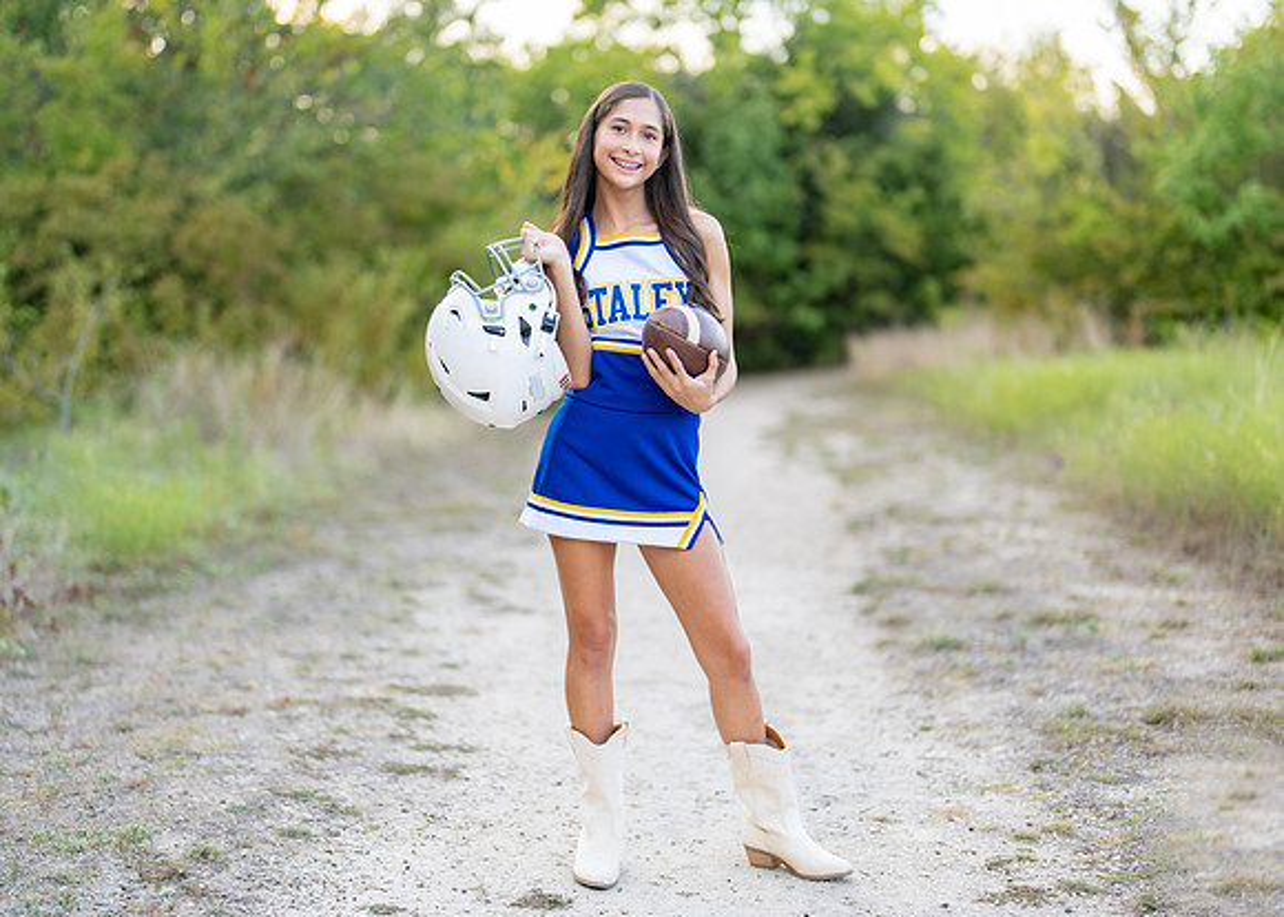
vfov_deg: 24.3
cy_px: 443
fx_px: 2124
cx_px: 618
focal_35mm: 58
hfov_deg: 33.6
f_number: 1.2
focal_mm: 50
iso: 100
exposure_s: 1/500
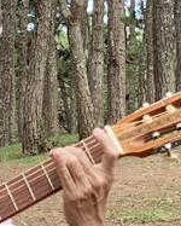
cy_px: 79
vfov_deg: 7.1
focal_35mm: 271
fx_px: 1812
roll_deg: -4.3
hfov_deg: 5.4
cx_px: -335
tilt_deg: +8.2
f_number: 2.4
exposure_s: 1/122
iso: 40
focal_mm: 6
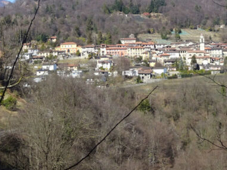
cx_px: 143
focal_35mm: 72
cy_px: 42
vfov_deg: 20.3
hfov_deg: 26.9
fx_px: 472
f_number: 4
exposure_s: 1/500
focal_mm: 6.17
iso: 80
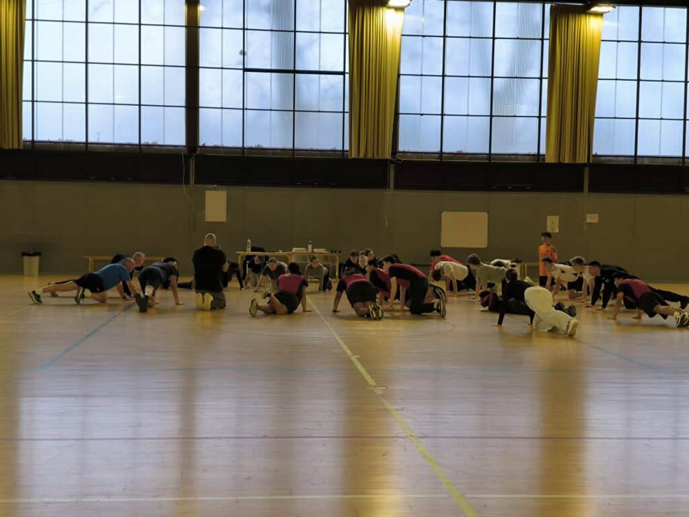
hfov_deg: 36.2
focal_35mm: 53
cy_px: 258
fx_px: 1055
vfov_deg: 27.5
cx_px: 344
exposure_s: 1/100
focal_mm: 7.1
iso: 250
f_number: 1.9
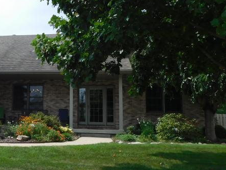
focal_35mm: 53
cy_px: 75
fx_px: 346
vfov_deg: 27.5
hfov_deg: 33.4
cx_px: 5
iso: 125
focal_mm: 4
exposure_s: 1/400
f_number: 6
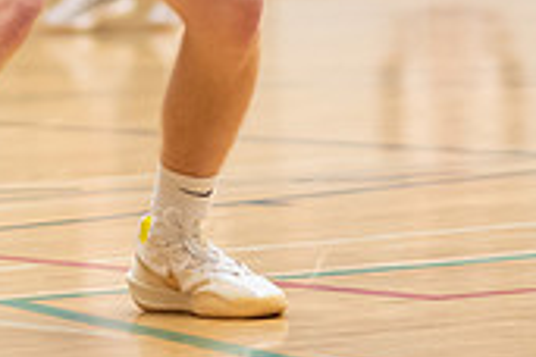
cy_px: -315
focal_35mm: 381
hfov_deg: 5.4
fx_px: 5672
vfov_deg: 3.6
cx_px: 81
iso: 2500
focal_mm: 85
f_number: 1.8
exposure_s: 1/1000
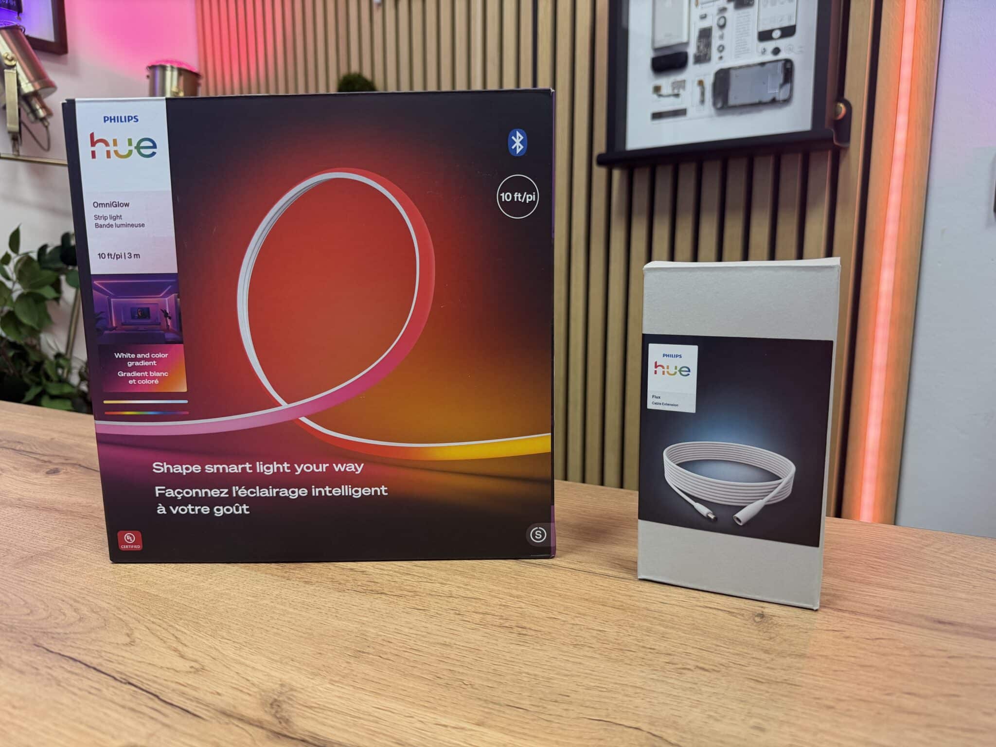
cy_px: 374
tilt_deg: -9.5
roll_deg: +0.5
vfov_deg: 56.8
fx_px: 691
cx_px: 498
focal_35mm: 24
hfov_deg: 71.6
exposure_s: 1/100
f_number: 1.78
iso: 250
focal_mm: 6.76
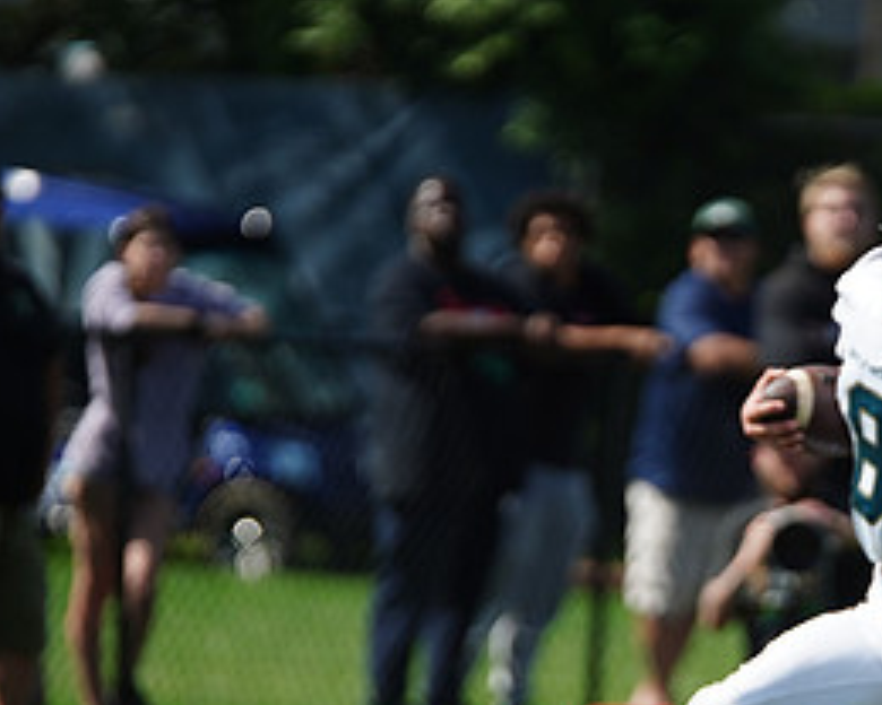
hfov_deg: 3.5
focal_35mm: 546
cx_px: 726
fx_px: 14253
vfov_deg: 2.8
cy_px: 490
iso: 400
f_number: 2.8
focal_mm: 261
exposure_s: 1/5000
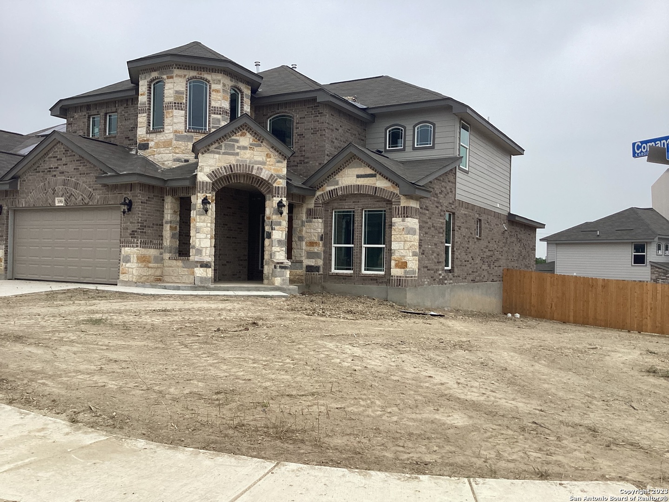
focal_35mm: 31
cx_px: 334
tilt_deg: +0.5
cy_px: 251
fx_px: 599
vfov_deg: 45.4
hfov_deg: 58.4
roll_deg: -0.2
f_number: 2.4
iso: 25
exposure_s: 1/1314
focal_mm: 3.3
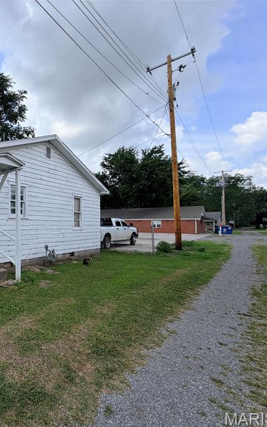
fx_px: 233
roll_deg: -0.5
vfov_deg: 85.1
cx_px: -7
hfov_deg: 48.0
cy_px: 215
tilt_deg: +2.6
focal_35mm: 20
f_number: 2.2
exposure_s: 1/770
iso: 25
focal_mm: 2.22
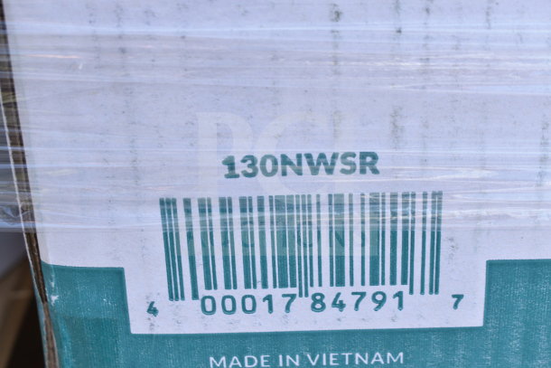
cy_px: 184
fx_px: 1033
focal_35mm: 68
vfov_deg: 20.2
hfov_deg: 29.9
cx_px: 276
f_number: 6.3
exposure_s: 1/160
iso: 200
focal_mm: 45
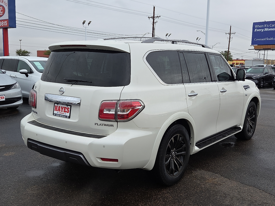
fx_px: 310
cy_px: 103
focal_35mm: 39
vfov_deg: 36.8
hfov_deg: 47.9
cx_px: 138
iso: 76
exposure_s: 1/1000
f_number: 1.8
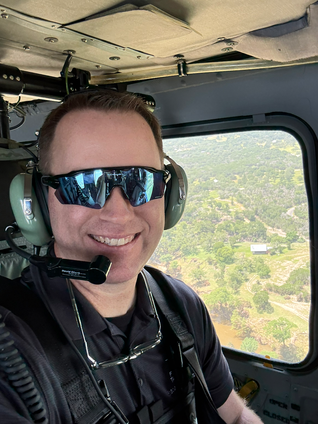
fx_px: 367
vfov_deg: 60.0
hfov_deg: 46.8
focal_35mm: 30
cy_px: 212
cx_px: 159
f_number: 1.9
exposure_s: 1/86
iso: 80
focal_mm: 2.69
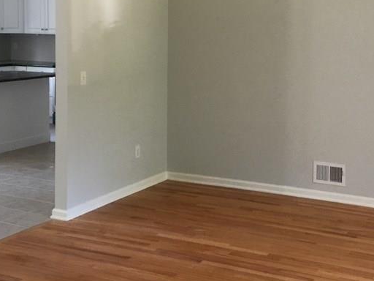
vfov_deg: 23.4
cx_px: 215
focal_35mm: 62
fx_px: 670
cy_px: 62
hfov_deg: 31.1
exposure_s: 1/30
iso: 100
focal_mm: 3.3
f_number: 2.4
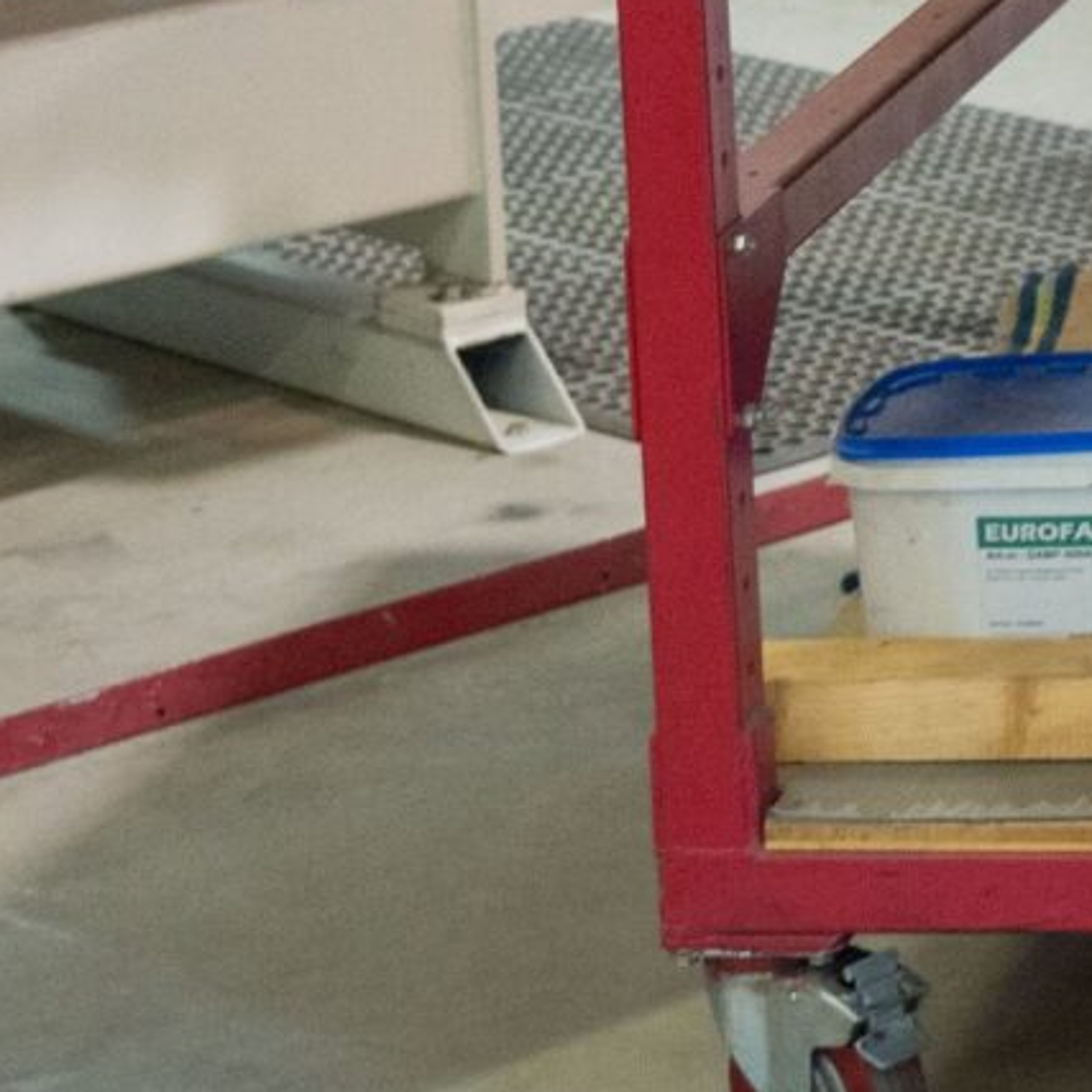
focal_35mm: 158
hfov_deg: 10.2
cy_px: -467
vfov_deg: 10.7
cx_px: 2146
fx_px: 5639
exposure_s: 1/160
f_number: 4
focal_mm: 31
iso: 3200
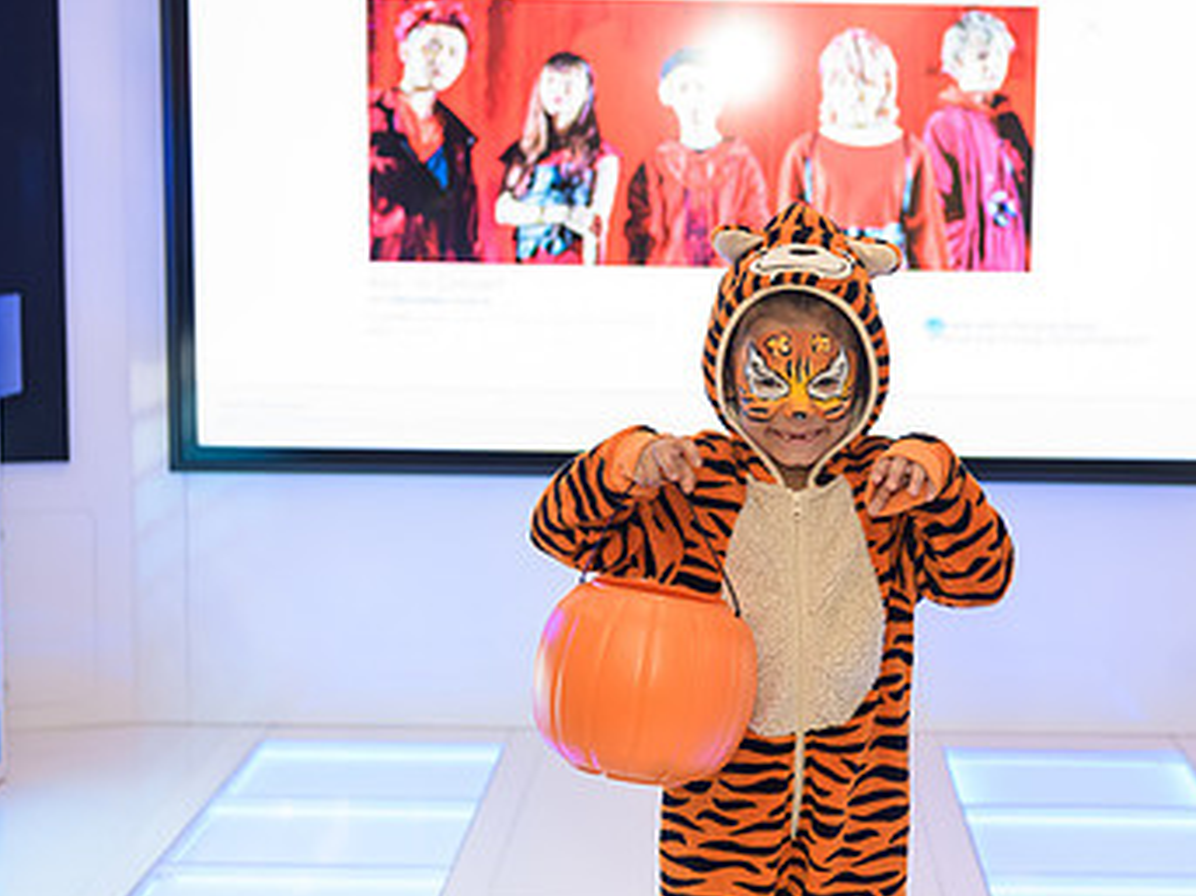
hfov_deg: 24.9
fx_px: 2694
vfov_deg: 18.9
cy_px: 553
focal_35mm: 78
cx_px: 830
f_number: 3.2
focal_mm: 48
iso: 800
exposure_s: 1/125
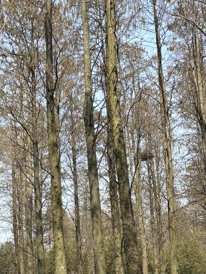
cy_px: 176
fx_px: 594
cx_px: -42
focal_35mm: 75
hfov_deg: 18.6
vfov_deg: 25.9
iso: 50
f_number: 1.6
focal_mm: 5.96
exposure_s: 1/1642
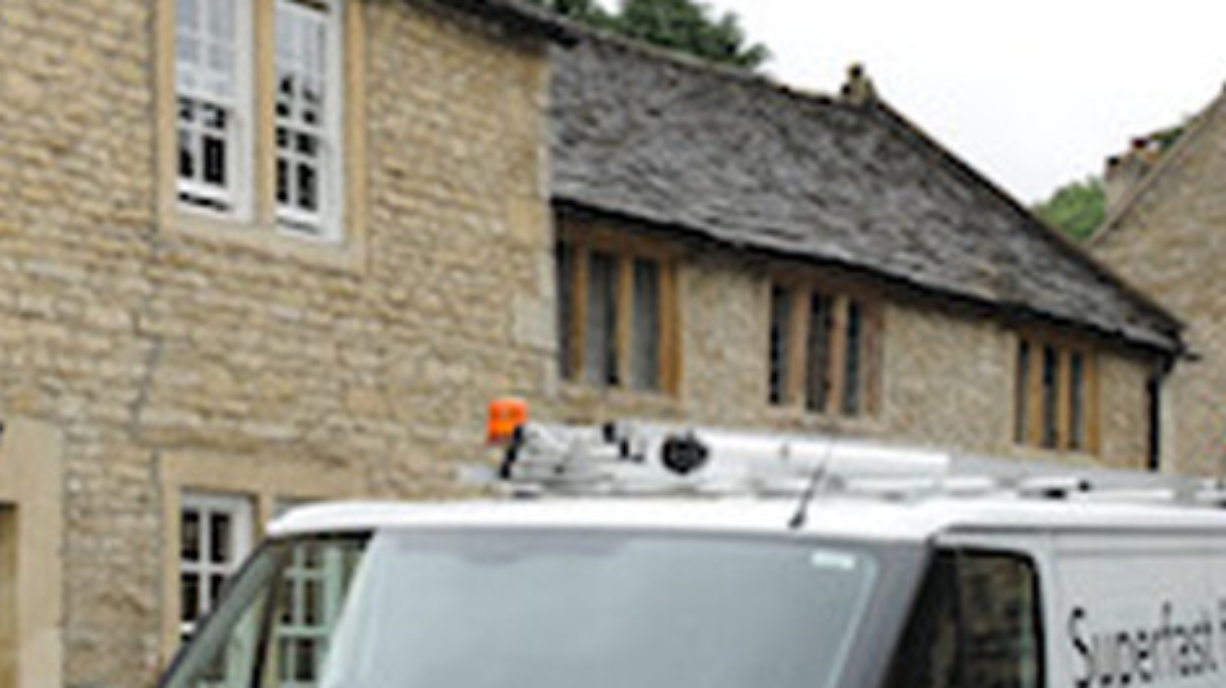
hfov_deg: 30.1
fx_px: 1885
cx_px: -283
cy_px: 661
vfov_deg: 20.2
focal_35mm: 58
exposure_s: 1/160
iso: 320
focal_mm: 17
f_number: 8
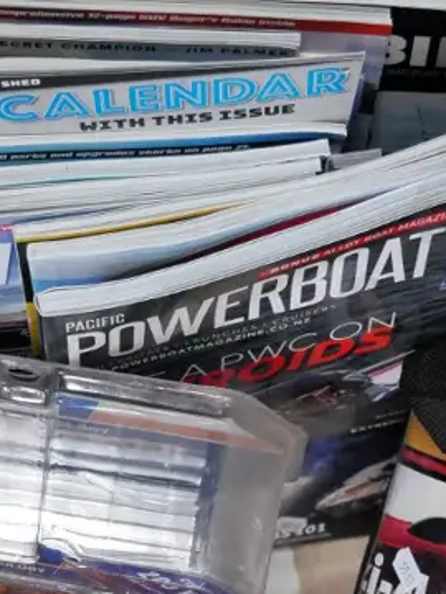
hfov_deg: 11.9
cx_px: 172
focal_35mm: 125
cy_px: 587
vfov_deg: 15.5
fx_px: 2147
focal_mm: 22
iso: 3200
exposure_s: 1/50
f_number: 4.2
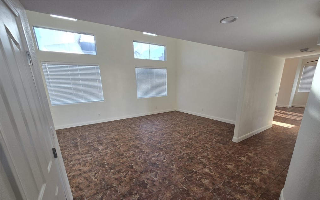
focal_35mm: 14
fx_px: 122
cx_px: 162
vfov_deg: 77.7
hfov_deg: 105.3
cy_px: 121
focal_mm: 2.2
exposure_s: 1/100
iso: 100
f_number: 2.2
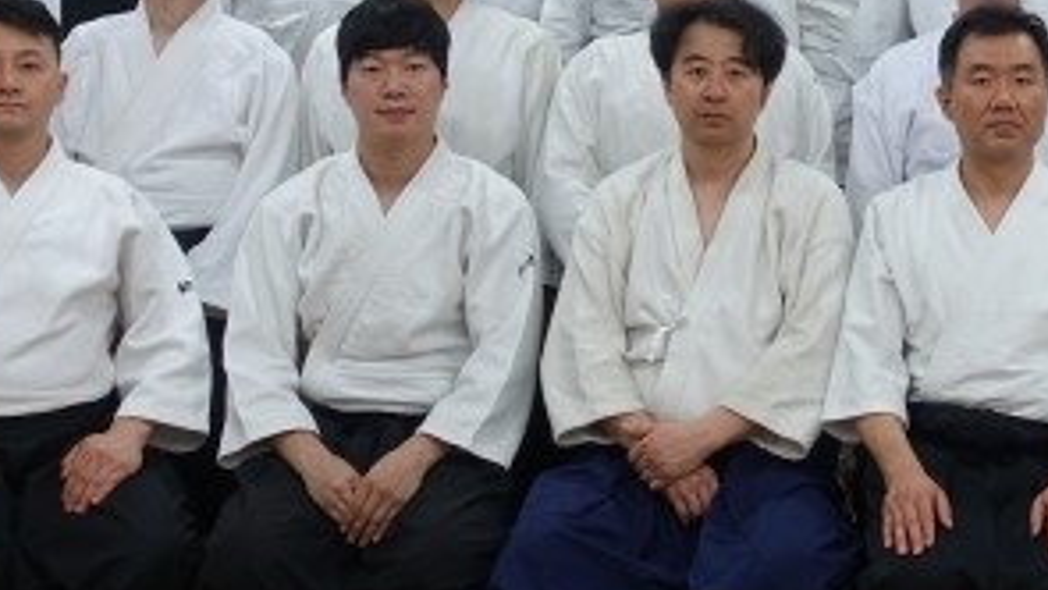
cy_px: 116
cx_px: 1034
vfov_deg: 14.3
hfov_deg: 24.2
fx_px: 2334
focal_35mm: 84
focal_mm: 11.69
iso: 500
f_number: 2.8
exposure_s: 1/60
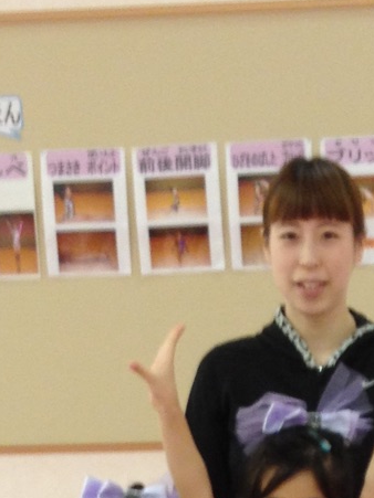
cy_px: 859
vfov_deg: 11.6
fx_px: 2292
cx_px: 335
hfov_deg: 9.3
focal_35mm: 159
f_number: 2.4
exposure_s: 1/20
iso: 80
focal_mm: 4.28
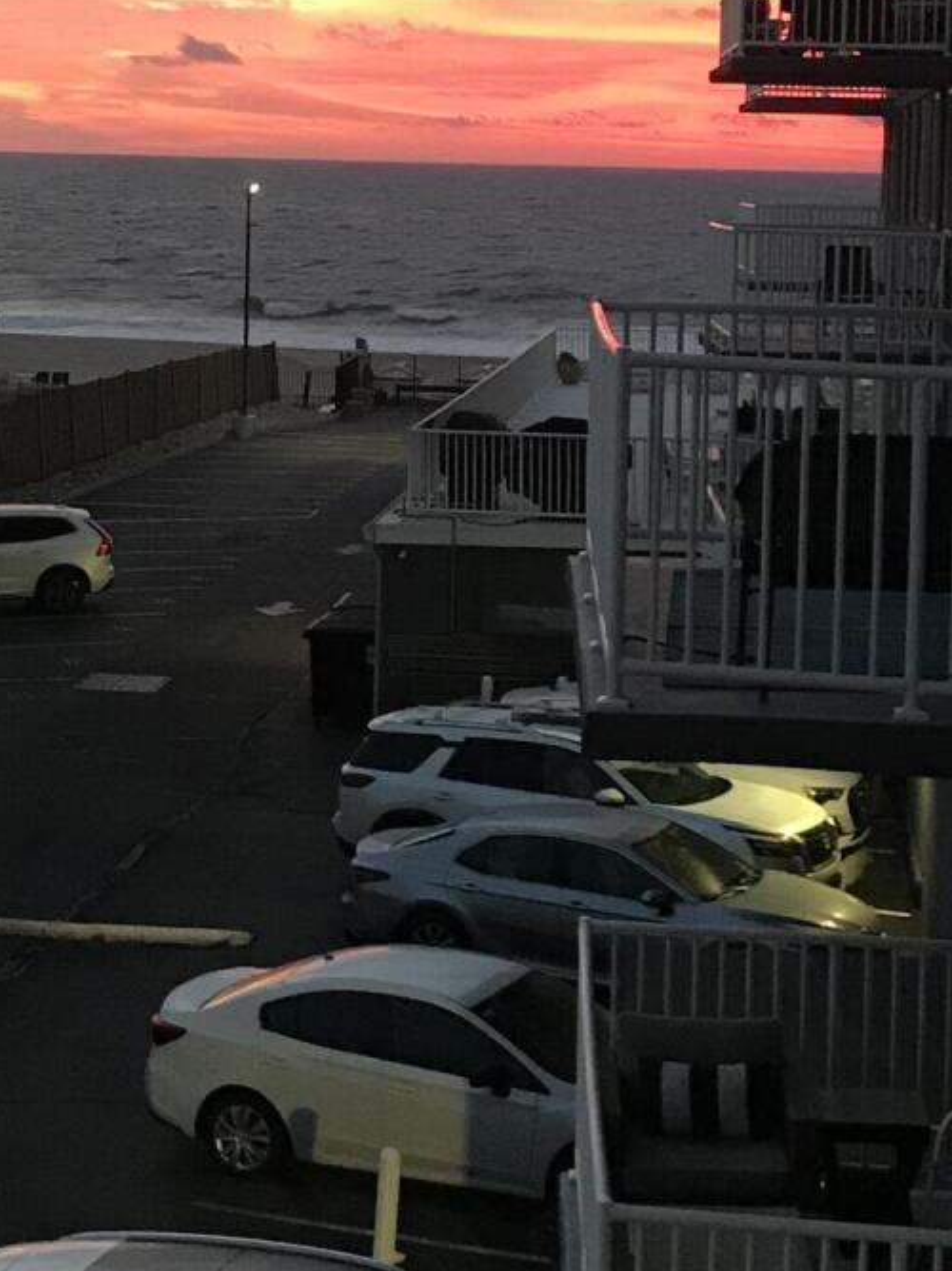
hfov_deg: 17.6
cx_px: 415
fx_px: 3081
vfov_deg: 23.1
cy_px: 341
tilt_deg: -3.5
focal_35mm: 84
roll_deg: -1.2
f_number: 1.8
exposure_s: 1/15
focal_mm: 3.99
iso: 64
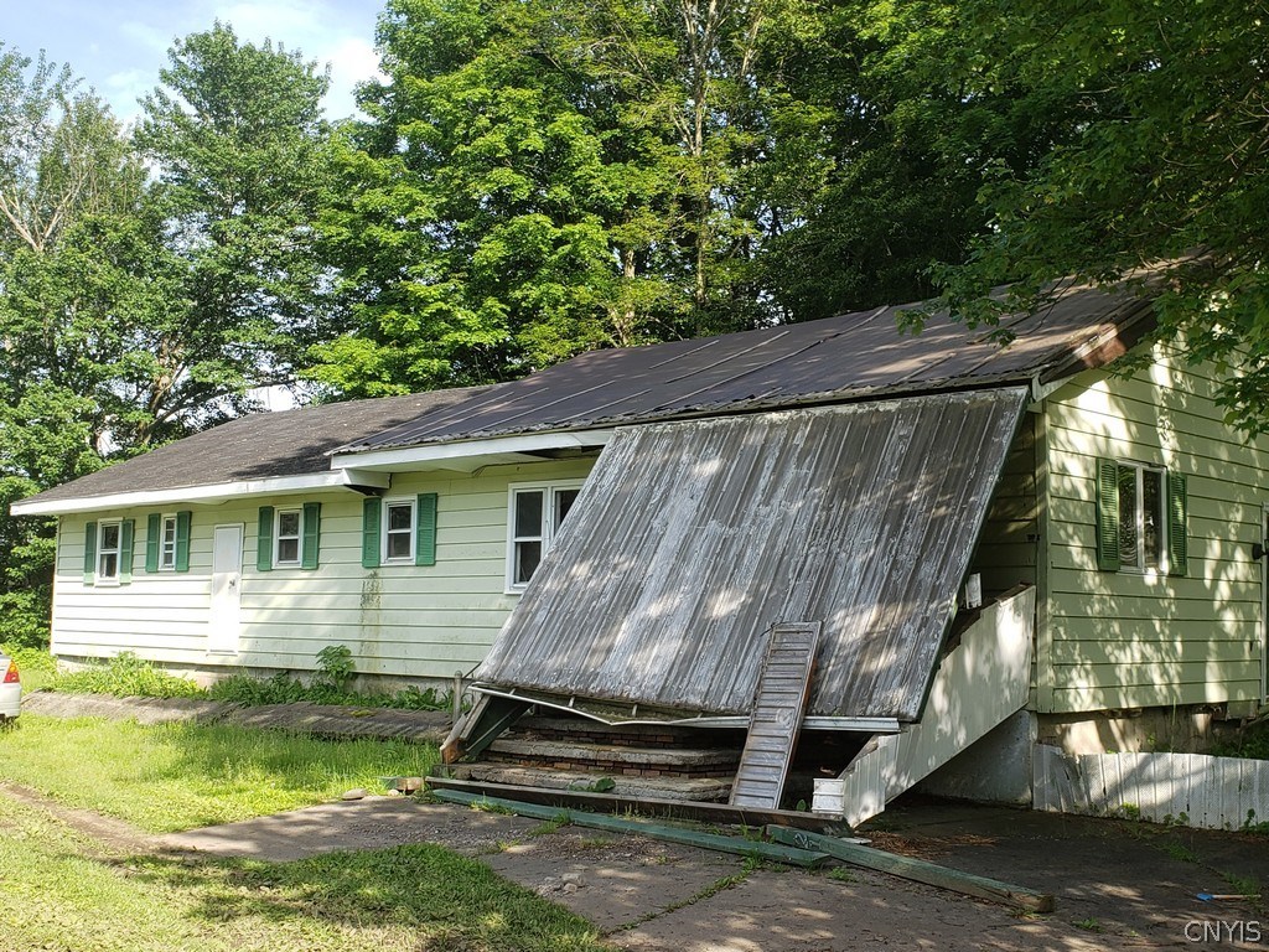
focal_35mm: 26
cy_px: 476
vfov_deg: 53.1
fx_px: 953
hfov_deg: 67.3
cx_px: 634
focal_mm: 4.3
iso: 50
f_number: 2.4
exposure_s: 1/497
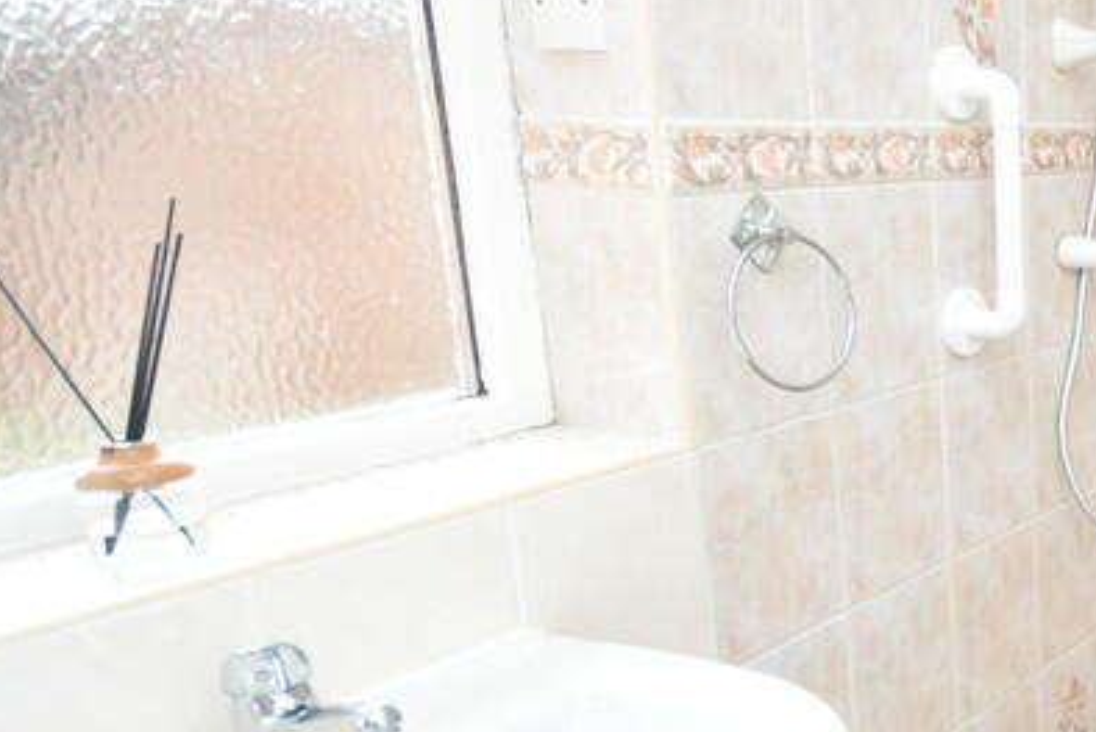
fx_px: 1188
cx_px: 1319
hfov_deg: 37.4
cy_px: 438
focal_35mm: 39
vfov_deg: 34.1
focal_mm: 10
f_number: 4.5
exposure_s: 1/160
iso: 800
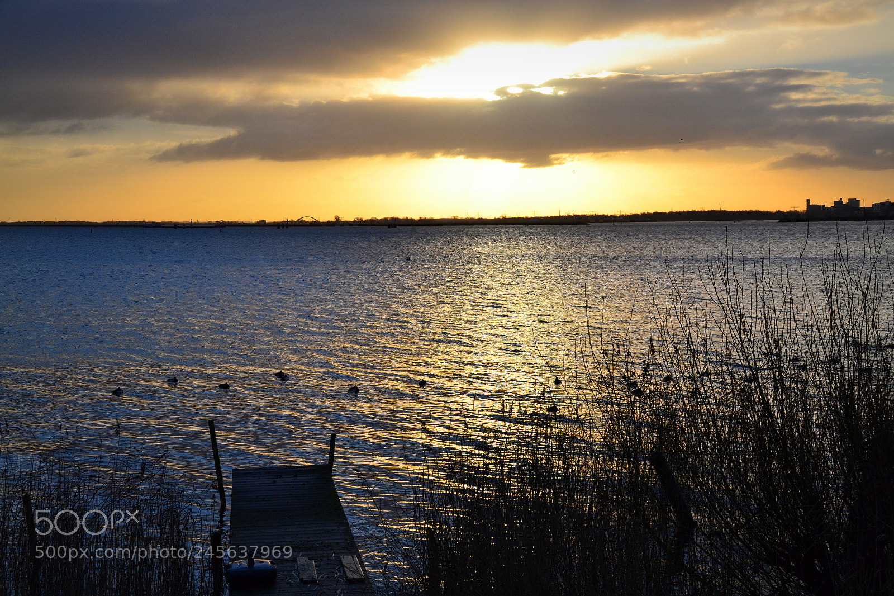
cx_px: 447
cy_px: 298
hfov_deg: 35.1
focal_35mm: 57
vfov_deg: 23.8
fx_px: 1415
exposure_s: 1/500
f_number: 11
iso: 320
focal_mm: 38
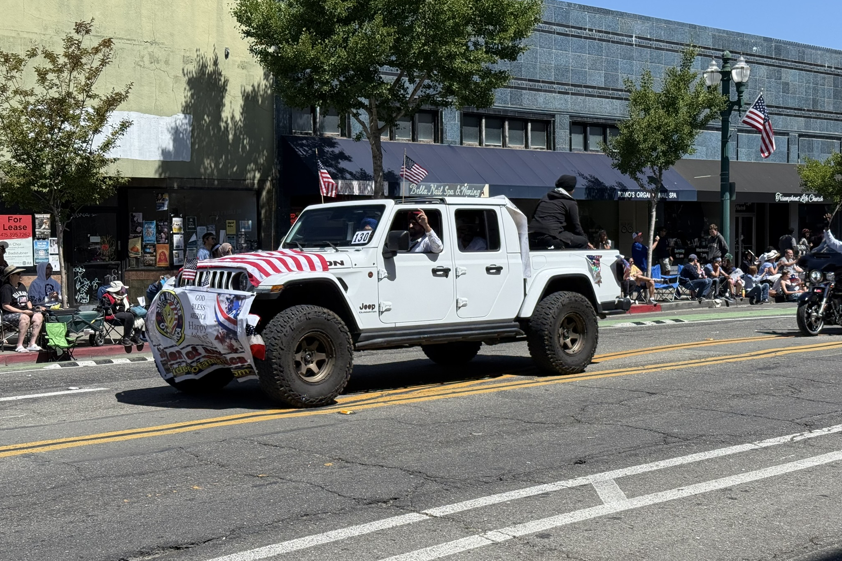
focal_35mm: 50
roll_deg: +0.9
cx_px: 421
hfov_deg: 39.6
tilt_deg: -2.6
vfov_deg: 27.0
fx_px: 1169
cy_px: 282
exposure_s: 1/4587
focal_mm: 6.76
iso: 64
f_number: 1.78
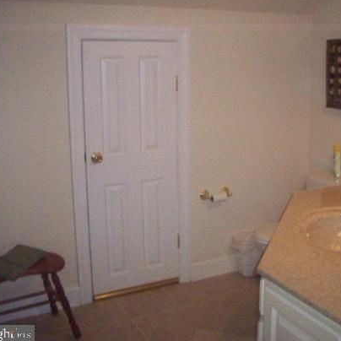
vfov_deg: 36.0
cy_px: 160
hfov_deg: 35.8
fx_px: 524
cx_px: 220
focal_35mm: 47
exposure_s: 1/128
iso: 800
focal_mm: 6.2
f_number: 2.8
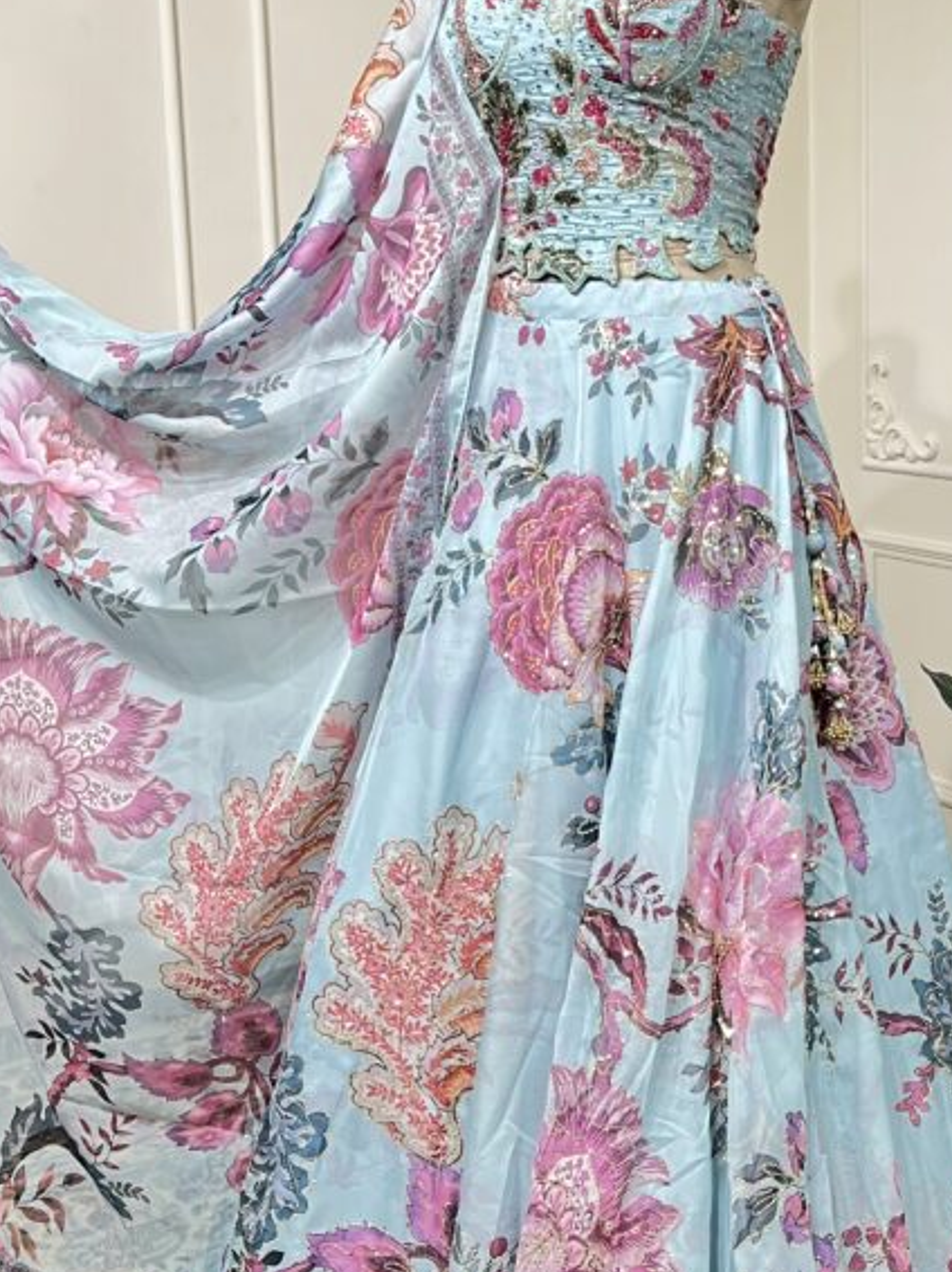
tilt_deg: -6.9
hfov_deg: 29.4
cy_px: 489
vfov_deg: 38.7
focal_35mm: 49
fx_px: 1798
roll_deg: +1.2
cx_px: 658
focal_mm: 5.7
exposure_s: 1/50
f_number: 1.5
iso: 80
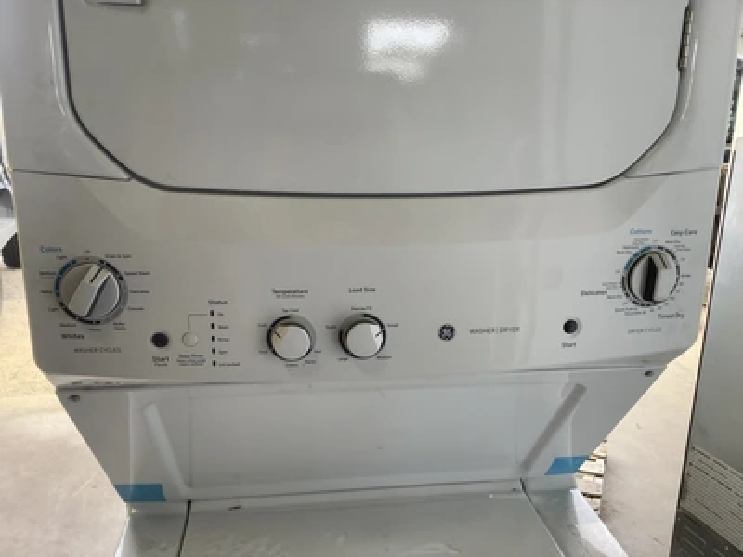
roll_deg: -1.2
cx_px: 372
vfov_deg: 45.4
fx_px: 665
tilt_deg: -15.9
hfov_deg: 58.4
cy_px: 278
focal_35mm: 31
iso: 64
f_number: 2.4
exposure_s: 1/120
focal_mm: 3.3
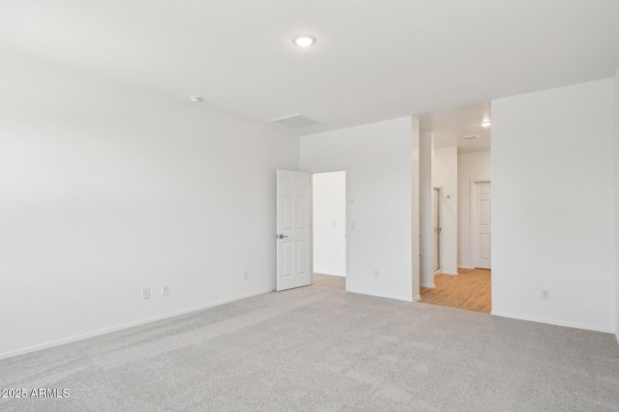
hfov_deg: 86.9
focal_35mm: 19
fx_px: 327
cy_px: 206
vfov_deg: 64.5
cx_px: 310
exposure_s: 1/30
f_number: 8
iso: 400
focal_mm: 13
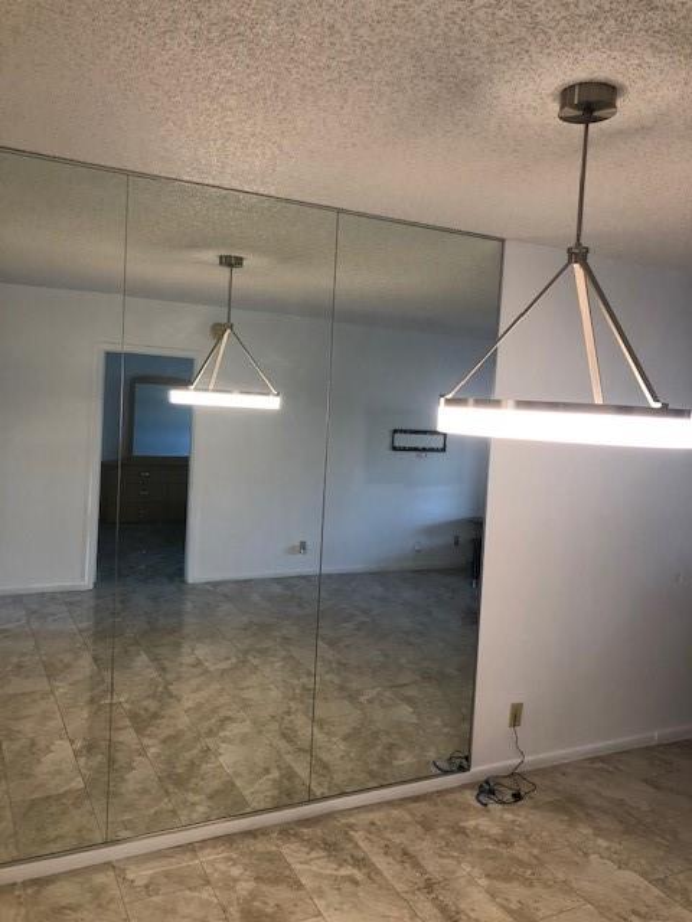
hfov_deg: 49.7
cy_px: 461
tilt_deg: -3.8
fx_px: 746
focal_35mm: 28
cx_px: 346
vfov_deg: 63.4
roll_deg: -5.6
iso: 40
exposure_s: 1/20
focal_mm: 4
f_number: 1.8
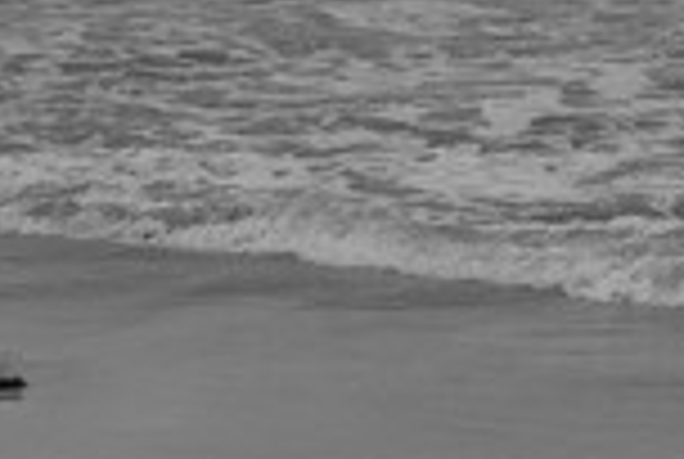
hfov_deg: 6.9
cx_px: 652
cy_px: -230
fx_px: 5635
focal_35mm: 296
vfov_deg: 4.6
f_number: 11
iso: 200
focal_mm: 55
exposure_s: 1/500
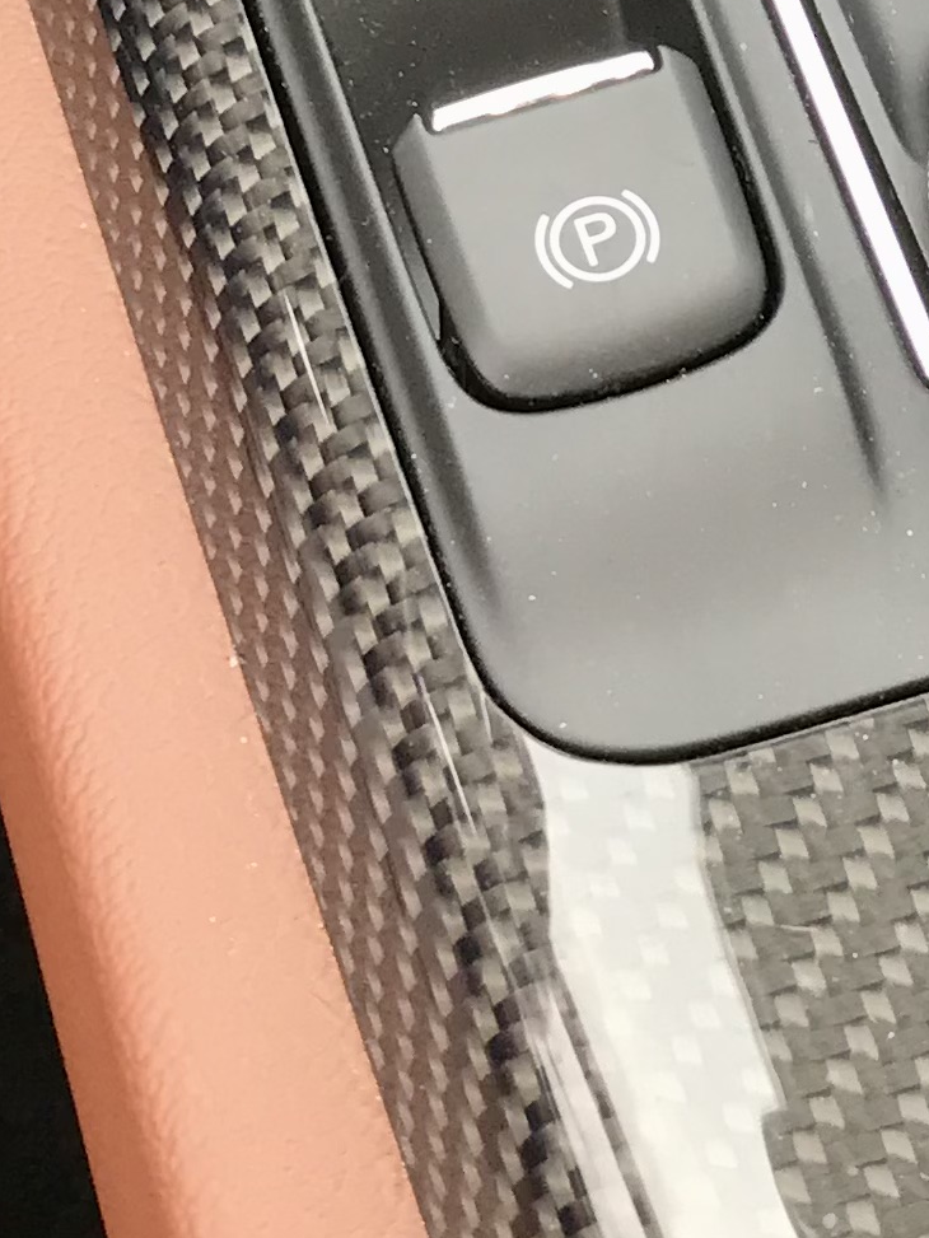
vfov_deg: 15.9
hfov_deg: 12.5
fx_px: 4150
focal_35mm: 116
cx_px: 1108
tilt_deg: -53.7
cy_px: -467
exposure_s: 1/50
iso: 32
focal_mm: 3.99
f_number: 1.8
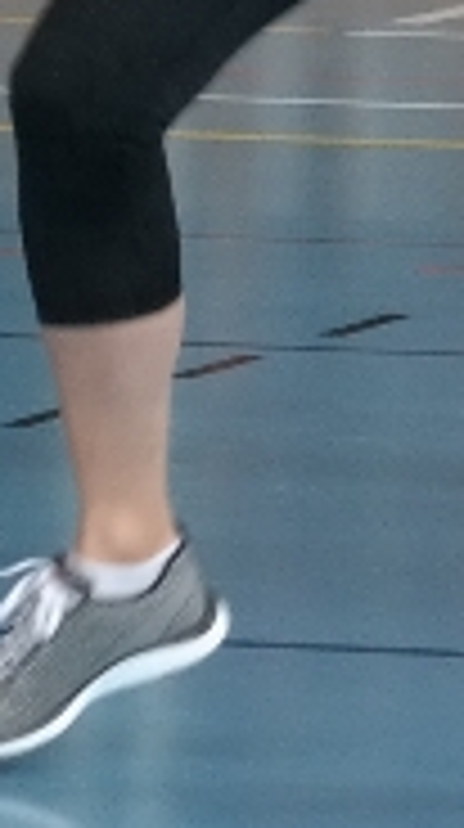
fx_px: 16838
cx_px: -383
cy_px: 144
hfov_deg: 1.6
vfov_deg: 2.8
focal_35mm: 767
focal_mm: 55
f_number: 5.6
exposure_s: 1/80
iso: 400
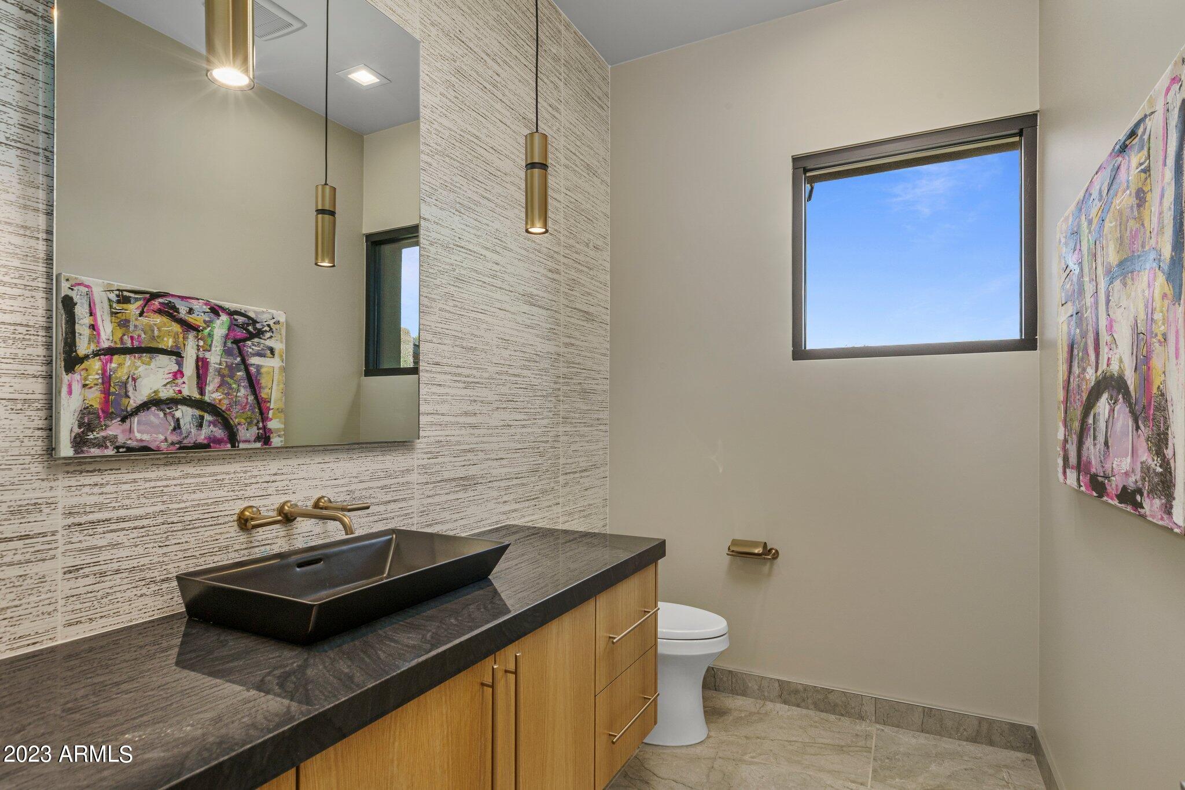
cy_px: 395
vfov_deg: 64.5
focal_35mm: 19
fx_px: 625
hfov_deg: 86.9
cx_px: 592
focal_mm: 19
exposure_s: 1/2
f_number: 13
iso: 400
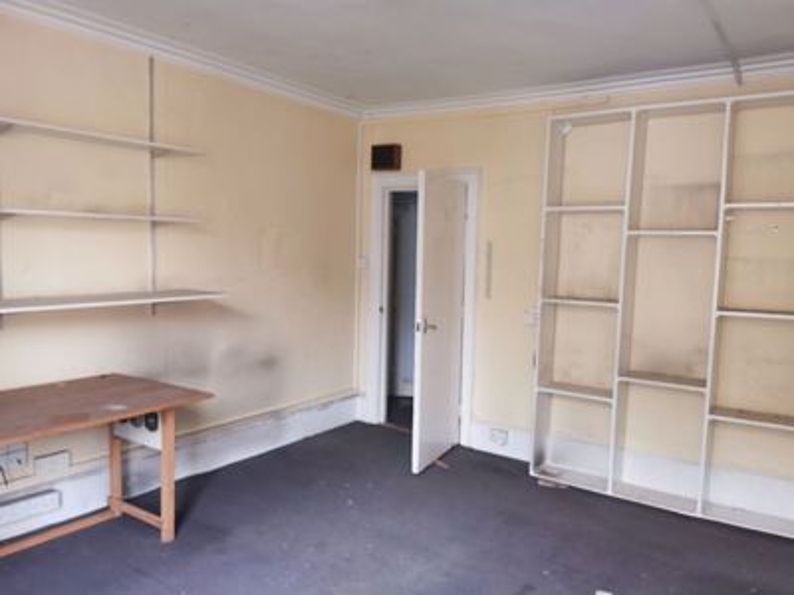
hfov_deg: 65.3
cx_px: 397
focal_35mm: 27
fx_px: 619
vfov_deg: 51.4
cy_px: 298
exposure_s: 1/50
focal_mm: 5.56
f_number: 1.6
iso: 400
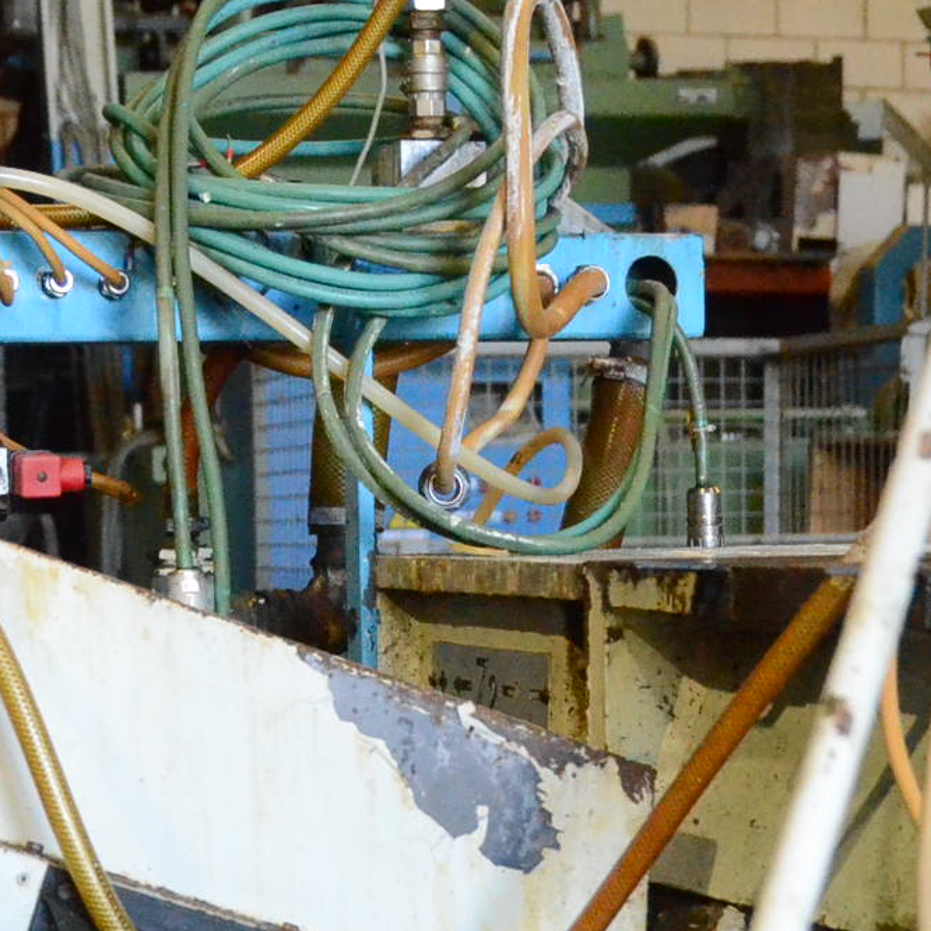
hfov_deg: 15.4
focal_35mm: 113
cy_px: 946
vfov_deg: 15.1
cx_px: 419
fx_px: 3438
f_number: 3.8
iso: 6400
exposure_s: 1/500
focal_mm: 24
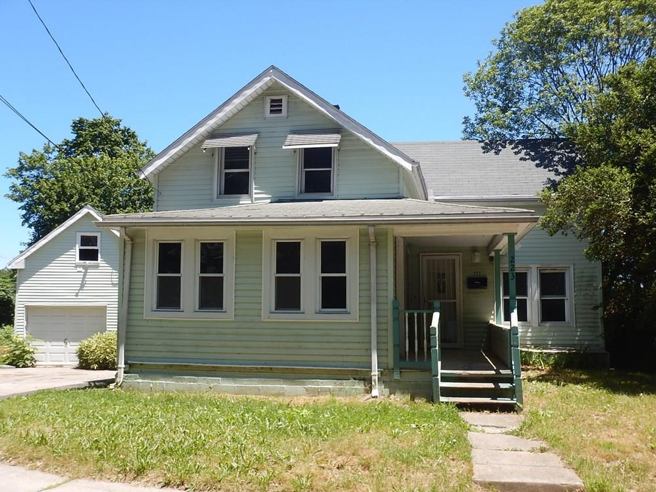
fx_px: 663
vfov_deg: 40.7
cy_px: 251
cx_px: 326
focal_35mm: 35
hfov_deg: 52.6
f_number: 4.2
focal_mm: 6.1
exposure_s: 1/400
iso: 125
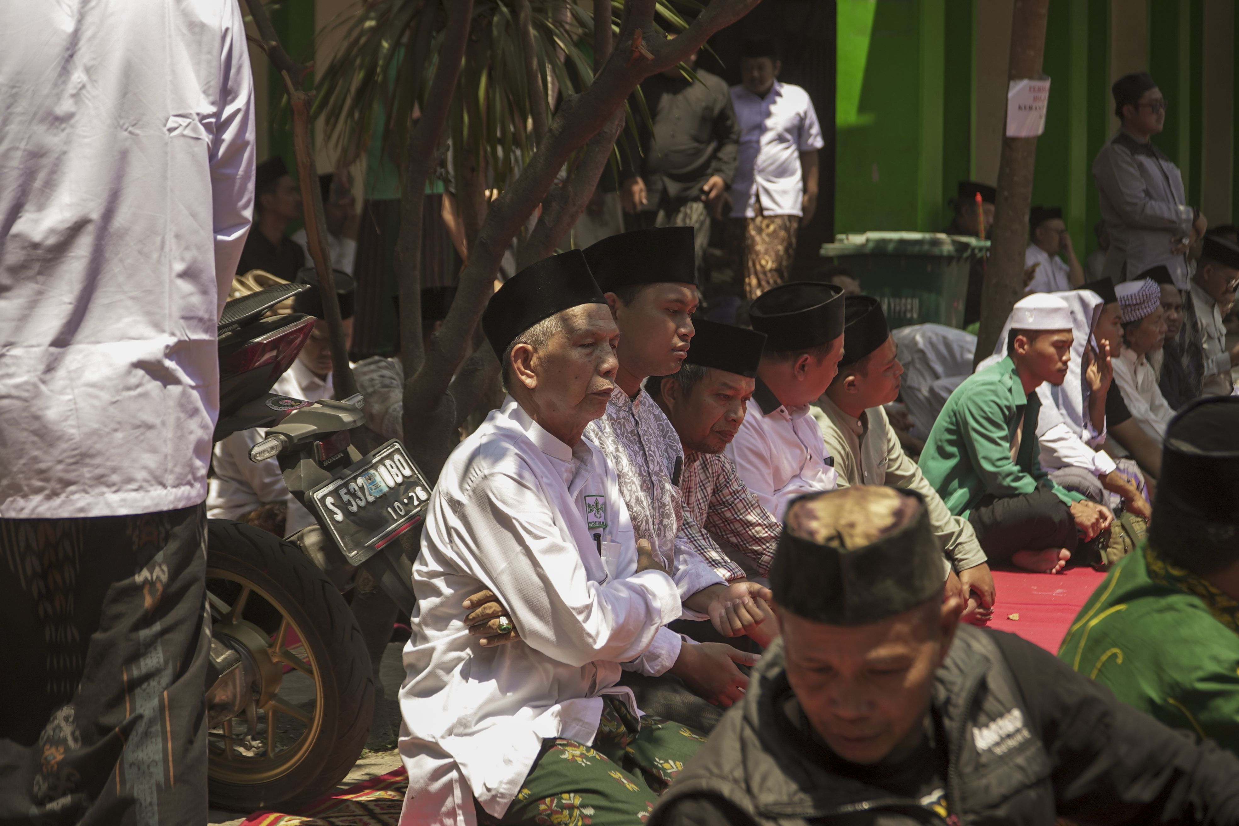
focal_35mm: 67
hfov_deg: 30.1
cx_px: 620
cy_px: 413
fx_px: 2306
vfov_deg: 20.3
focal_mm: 45
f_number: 4
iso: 100
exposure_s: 1/500
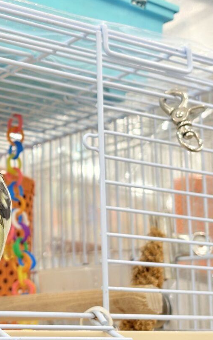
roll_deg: -0.2
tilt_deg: +11.7
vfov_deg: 25.2
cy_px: 161
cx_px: -15
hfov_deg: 15.5
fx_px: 762
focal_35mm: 82
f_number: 1.6
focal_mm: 5.96
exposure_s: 1/50
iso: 50
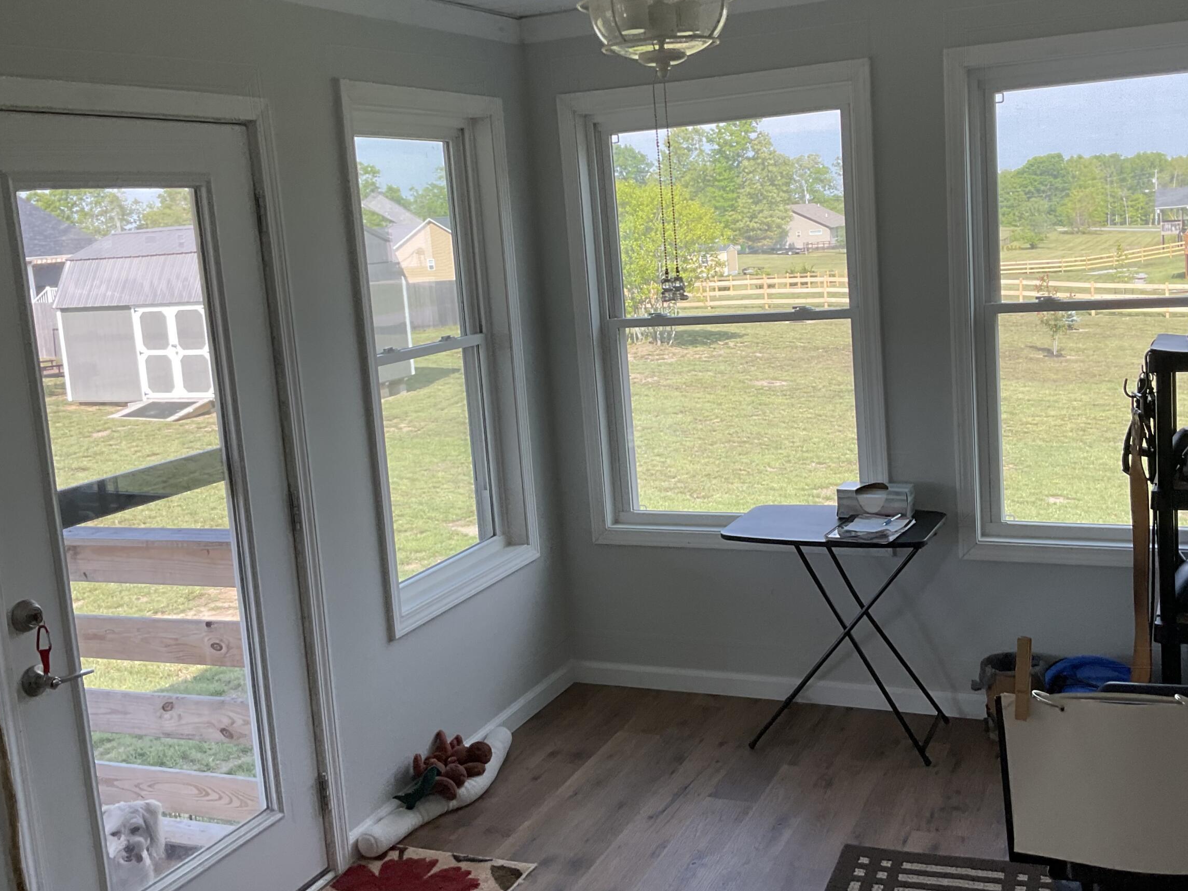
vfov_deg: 37.7
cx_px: 650
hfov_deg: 48.9
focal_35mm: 38
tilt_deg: -8.7
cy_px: 414
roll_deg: +4.7
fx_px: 1304
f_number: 1.8
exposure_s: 1/176
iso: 16
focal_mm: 3
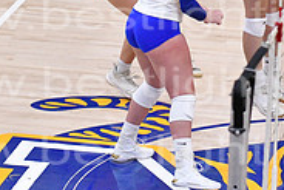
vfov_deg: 3.6
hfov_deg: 5.4
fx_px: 2992
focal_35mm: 379
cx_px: 244
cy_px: -83
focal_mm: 80
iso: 6400
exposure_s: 1/1000
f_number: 3.2
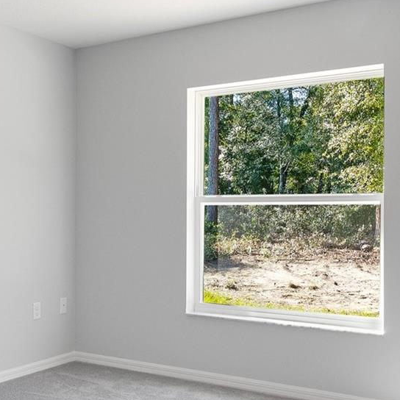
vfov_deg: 37.5
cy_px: 212
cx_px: 146
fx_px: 588
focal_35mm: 45
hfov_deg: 37.3
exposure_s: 1/2
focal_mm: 12
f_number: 8
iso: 320
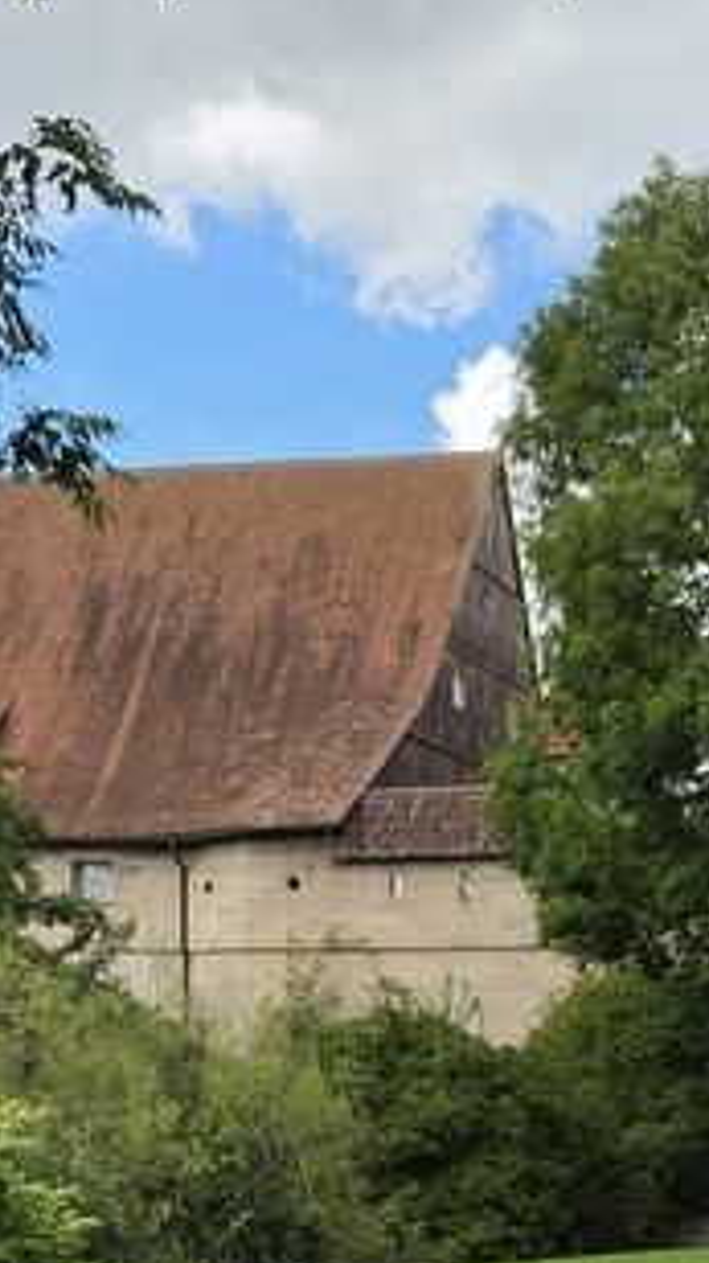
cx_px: 516
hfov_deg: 18.4
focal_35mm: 65
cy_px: 1210
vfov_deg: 30.5
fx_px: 2175
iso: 80
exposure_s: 1/2866
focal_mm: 5.4
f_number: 1.8
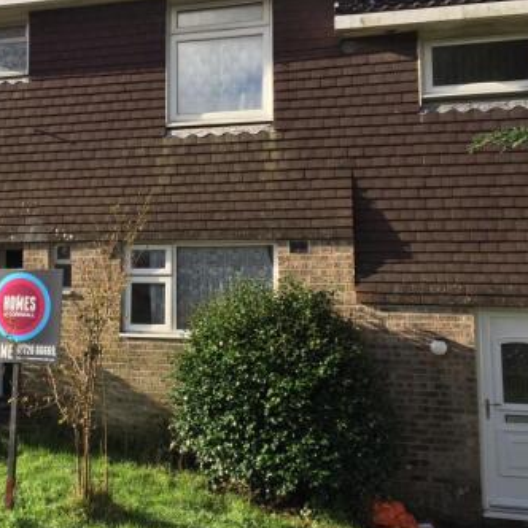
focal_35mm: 45
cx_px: 114
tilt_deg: +6.6
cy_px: 206
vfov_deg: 37.4
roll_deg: -1.4
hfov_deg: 36.4
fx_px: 777
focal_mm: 4.15
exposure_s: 1/775
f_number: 2.2
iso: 32
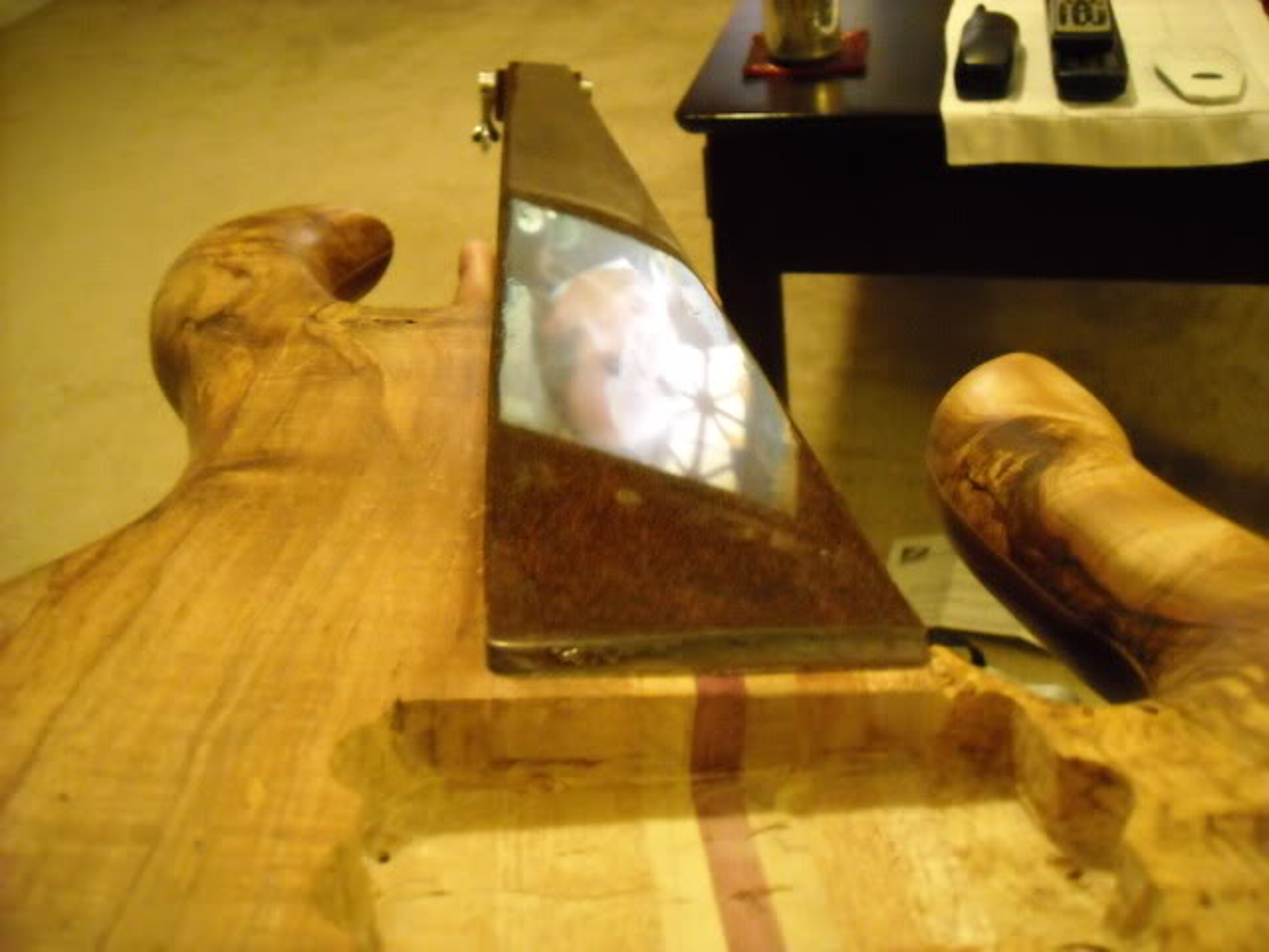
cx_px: 634
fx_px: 1283
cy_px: 476
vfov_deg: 40.7
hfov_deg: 52.6
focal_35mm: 35
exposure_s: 1/5
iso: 800
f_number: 2.8
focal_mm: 5.7
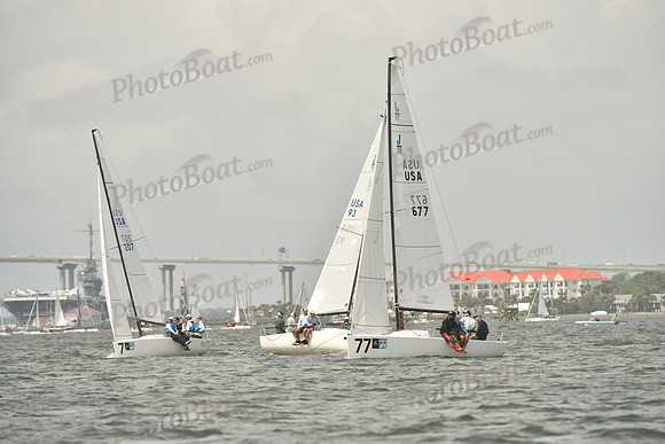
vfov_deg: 4.6
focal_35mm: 300
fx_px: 5543
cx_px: 332
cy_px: 222
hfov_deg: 6.9
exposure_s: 1/1250
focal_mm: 300
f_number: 7.1
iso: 320
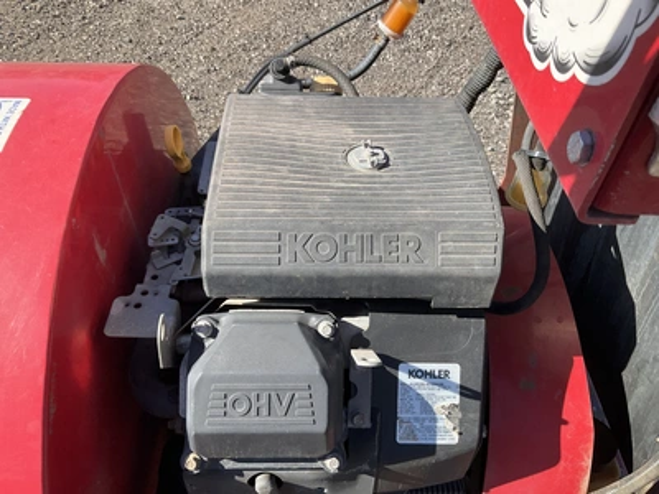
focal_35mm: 29
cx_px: 330
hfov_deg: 61.7
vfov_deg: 48.2
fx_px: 552
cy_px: 247
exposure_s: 1/580
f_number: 1.8
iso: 25
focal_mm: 3
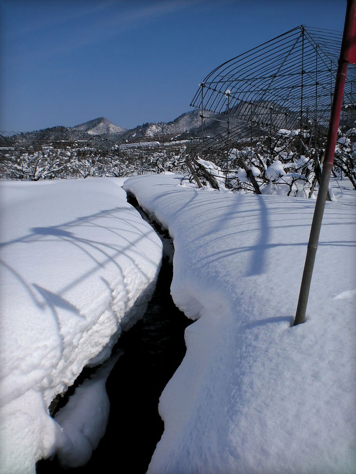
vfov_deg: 52.6
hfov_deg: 40.7
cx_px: 178
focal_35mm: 35
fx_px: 480
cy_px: 237
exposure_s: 1/2000
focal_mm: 6.3
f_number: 5.6
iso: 64
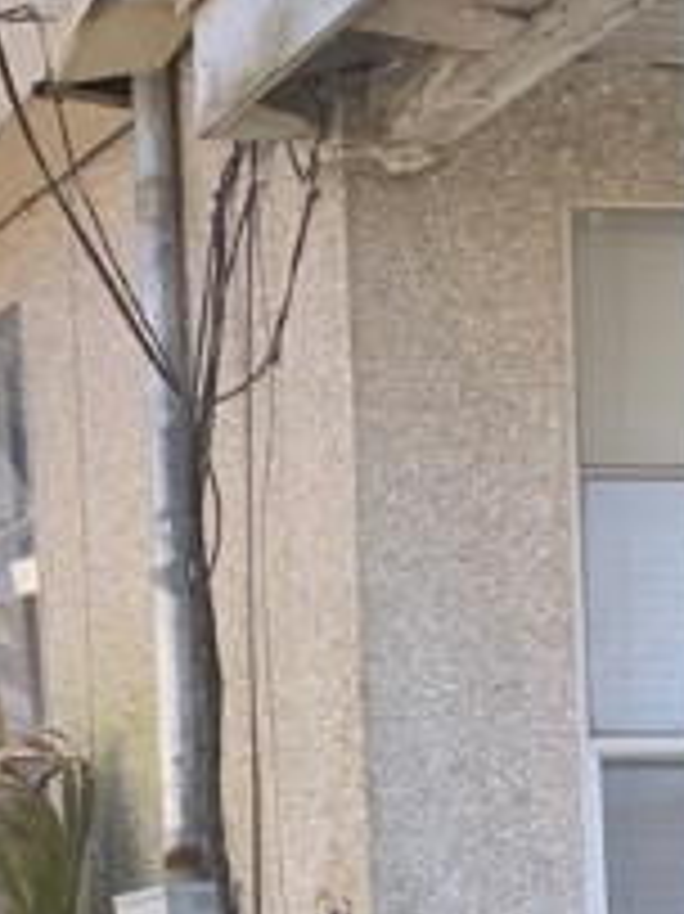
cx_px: 243
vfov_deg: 9.7
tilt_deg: -1.7
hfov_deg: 7.5
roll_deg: +1.0
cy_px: 1400
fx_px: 5196
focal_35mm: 197
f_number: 2.4
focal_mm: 6
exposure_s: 1/148
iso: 16
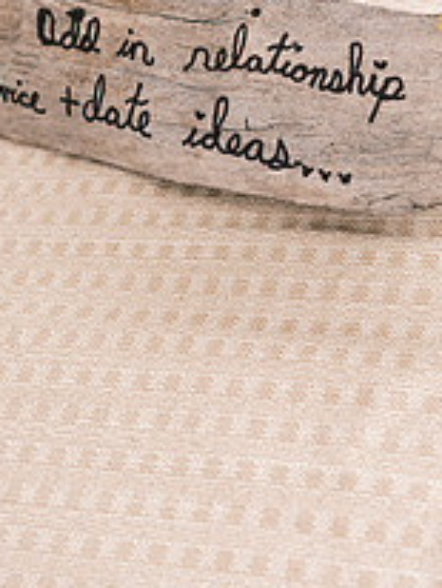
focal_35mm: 73
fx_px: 1240
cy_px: 181
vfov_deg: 26.4
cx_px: 317
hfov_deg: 20.1
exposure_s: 1/250
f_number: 2
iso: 500
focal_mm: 18
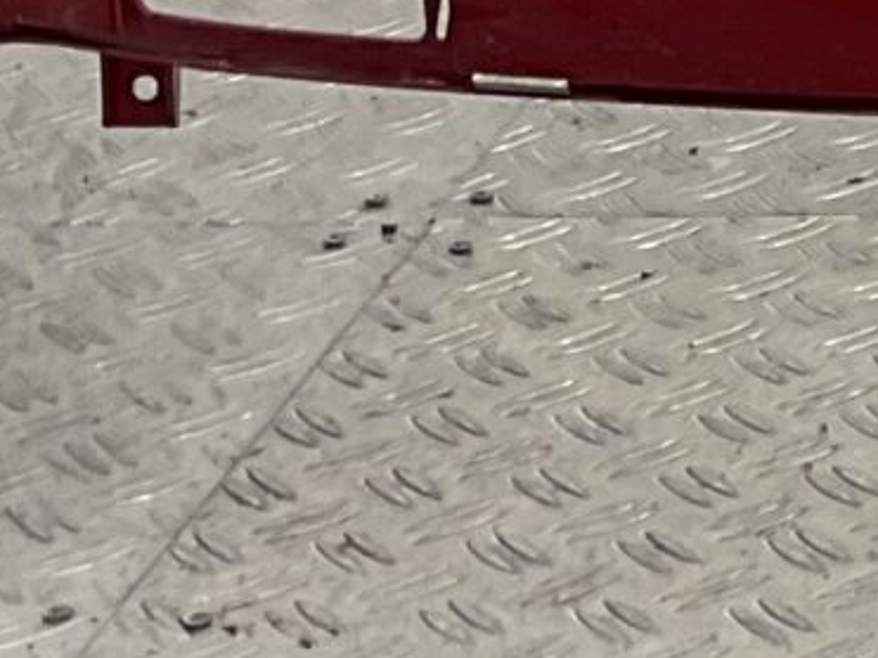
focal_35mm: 200
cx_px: 2066
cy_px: -828
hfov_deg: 9.0
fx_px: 5071
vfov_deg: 7.1
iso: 16
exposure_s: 1/100
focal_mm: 3
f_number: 1.8
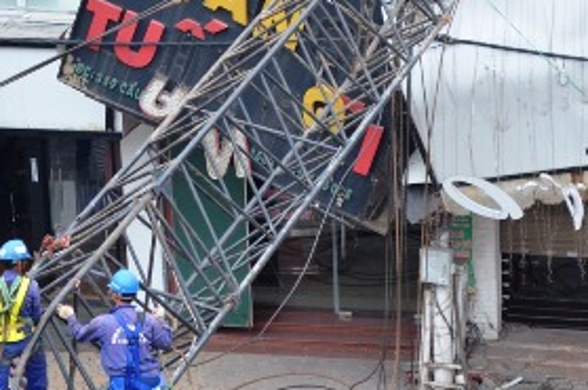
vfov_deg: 7.8
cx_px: 205
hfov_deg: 11.8
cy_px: 126
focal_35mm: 175
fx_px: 2854
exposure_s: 1/80
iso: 800
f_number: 5.6
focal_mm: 55
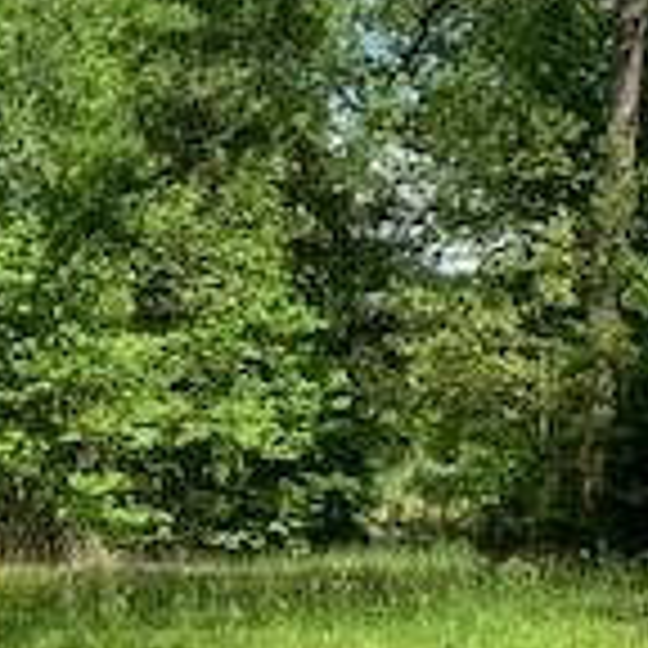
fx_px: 2160
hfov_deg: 15.6
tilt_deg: +4.0
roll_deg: -6.6
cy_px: 302
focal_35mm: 102
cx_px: -356
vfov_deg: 17.1
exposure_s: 1/1076
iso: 25
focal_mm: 4.25
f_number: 1.8
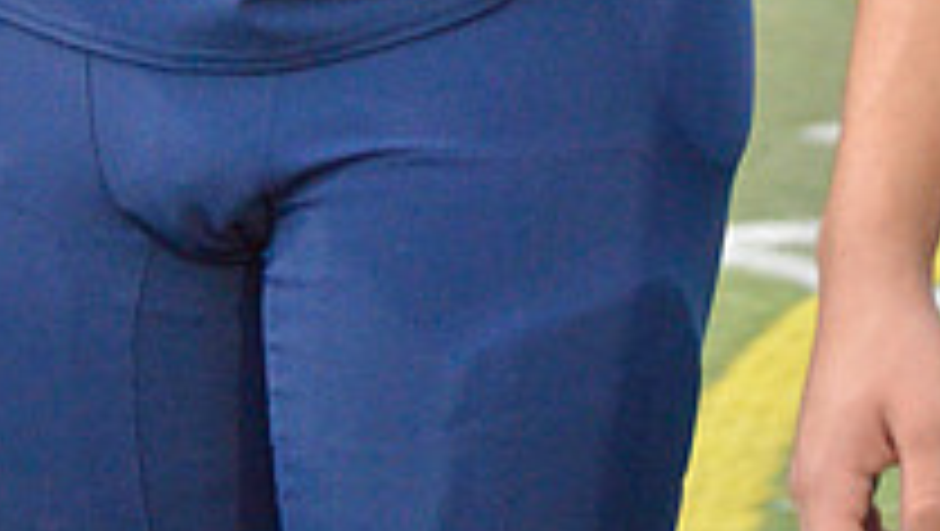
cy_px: -670
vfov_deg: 3.3
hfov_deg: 5.8
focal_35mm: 369
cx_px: 234
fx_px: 9217
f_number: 4.5
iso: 4500
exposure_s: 1/500
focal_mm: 85
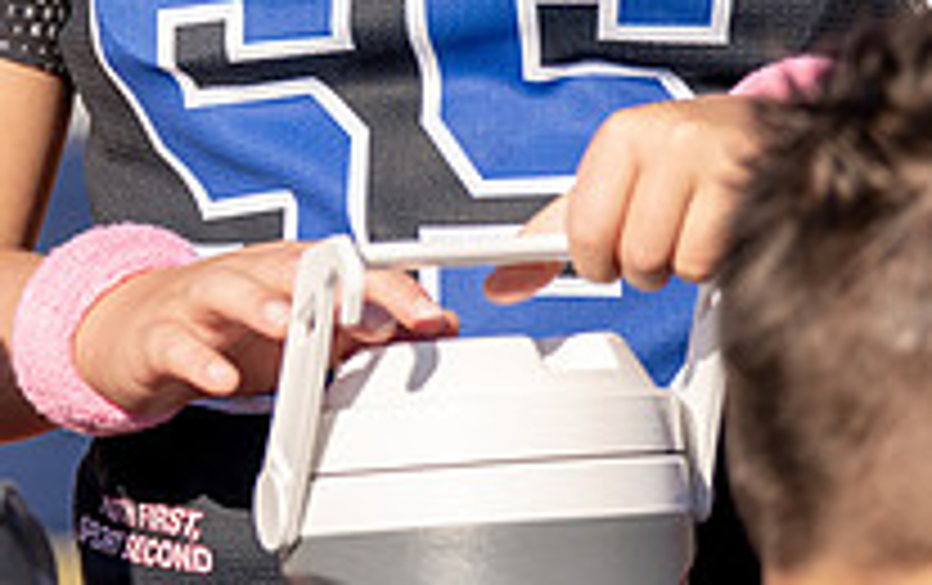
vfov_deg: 2.9
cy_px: -459
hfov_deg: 4.7
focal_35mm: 450
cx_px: 411
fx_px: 11446
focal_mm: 118
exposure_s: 1/3200
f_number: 2.8
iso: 160
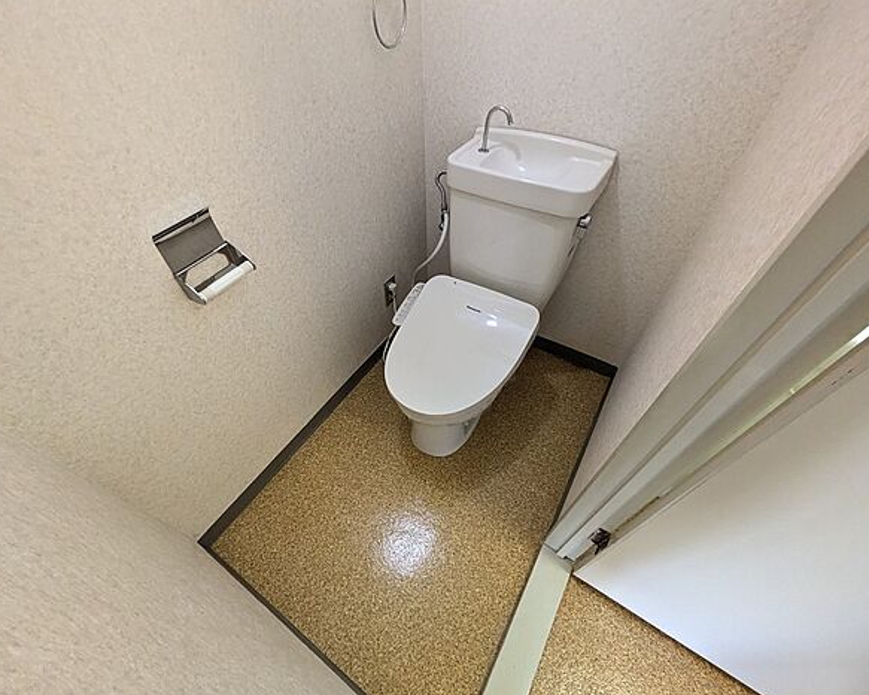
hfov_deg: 96.7
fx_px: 386
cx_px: 408
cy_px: 353
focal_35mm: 15
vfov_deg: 84.0
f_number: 2.2
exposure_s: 1/60
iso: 564
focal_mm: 1.83
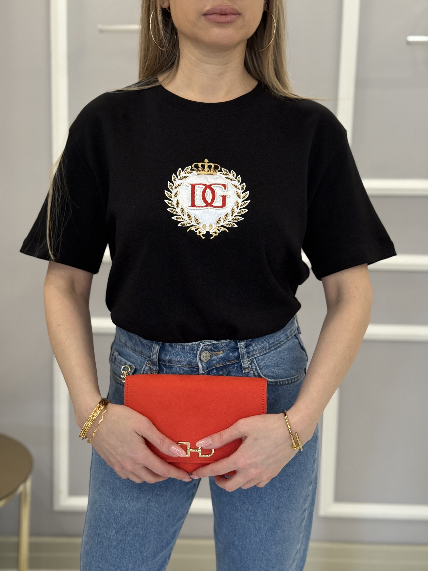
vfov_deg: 39.7
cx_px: 214
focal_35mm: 48
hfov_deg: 30.3
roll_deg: -1.5
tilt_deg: -7.4
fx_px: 791
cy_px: 286
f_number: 1.78
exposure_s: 1/119
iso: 200
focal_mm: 6.76
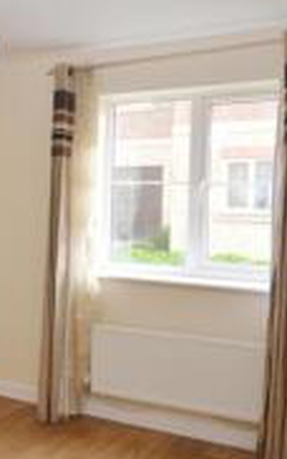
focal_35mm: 48
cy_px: 233
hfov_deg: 24.9
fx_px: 600
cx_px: -35
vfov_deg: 41.8
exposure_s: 1/60
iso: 800
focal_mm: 12
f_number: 5.6
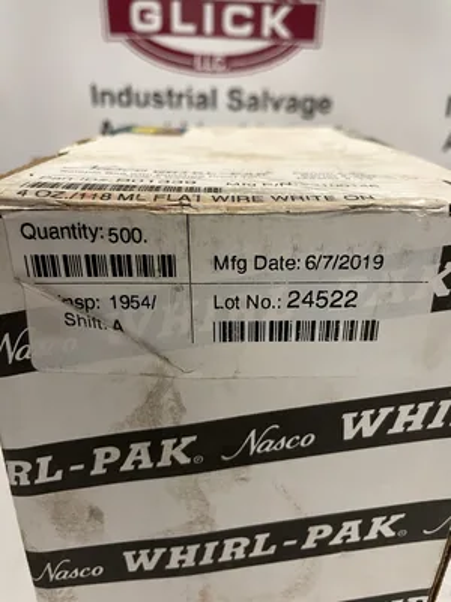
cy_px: 301
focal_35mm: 26
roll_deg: -2.2
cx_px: 226
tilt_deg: -24.7
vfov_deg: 67.3
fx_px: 452
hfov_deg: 53.1
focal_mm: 4.2
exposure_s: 1/60
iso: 200
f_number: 1.6
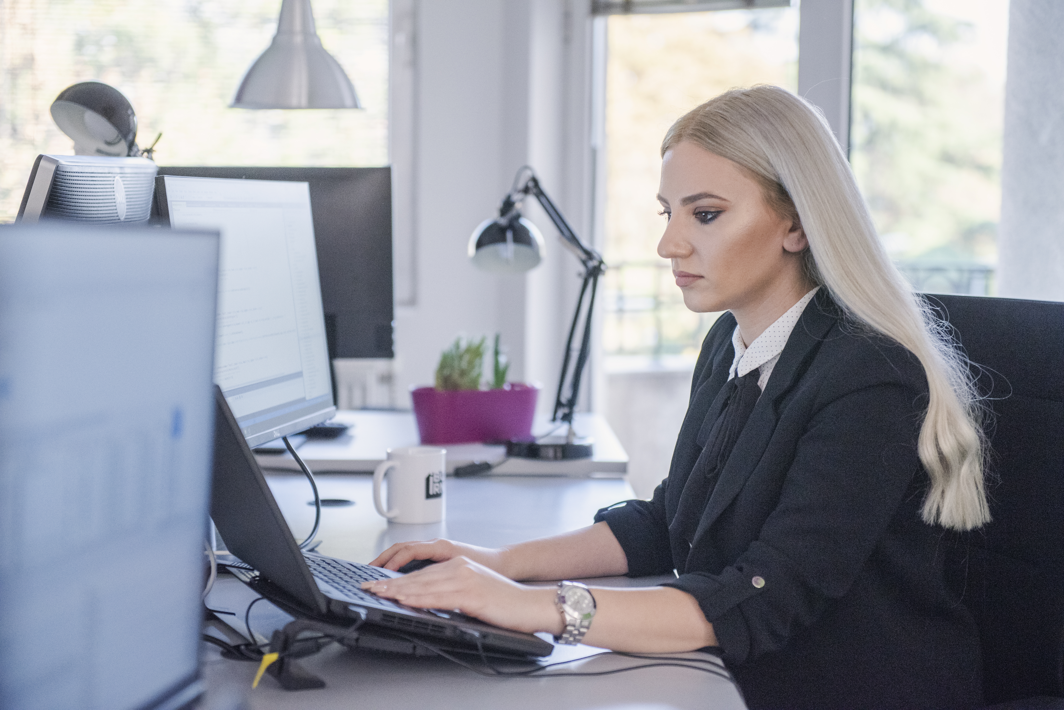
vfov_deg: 19.5
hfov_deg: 28.8
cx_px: 532
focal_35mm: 70
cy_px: 355
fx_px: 2070
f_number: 2.8
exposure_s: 1/400
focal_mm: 70
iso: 2000
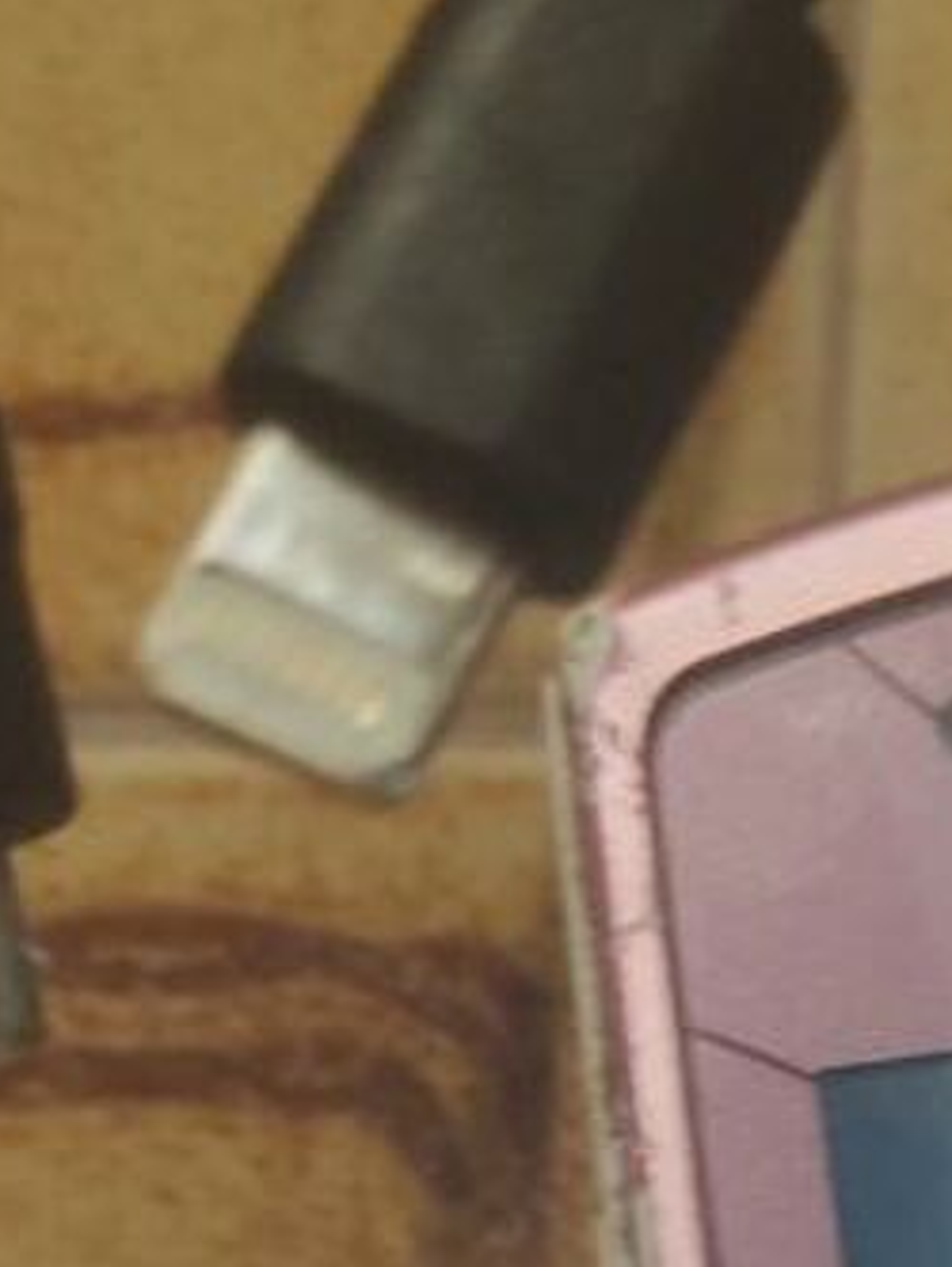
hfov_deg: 13.9
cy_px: 1737
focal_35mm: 104
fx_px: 3811
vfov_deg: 17.5
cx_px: 1070
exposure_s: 1/25
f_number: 1.79
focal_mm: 4.74
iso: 502
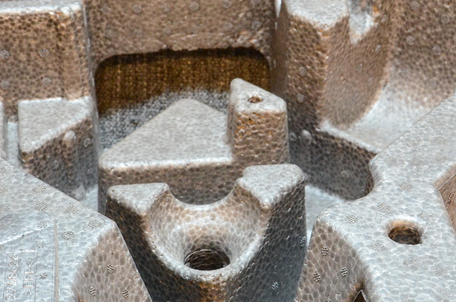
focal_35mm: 83
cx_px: 195
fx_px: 1049
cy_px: 271
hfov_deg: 24.5
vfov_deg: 16.2
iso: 2500
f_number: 8
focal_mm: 24
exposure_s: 1/50
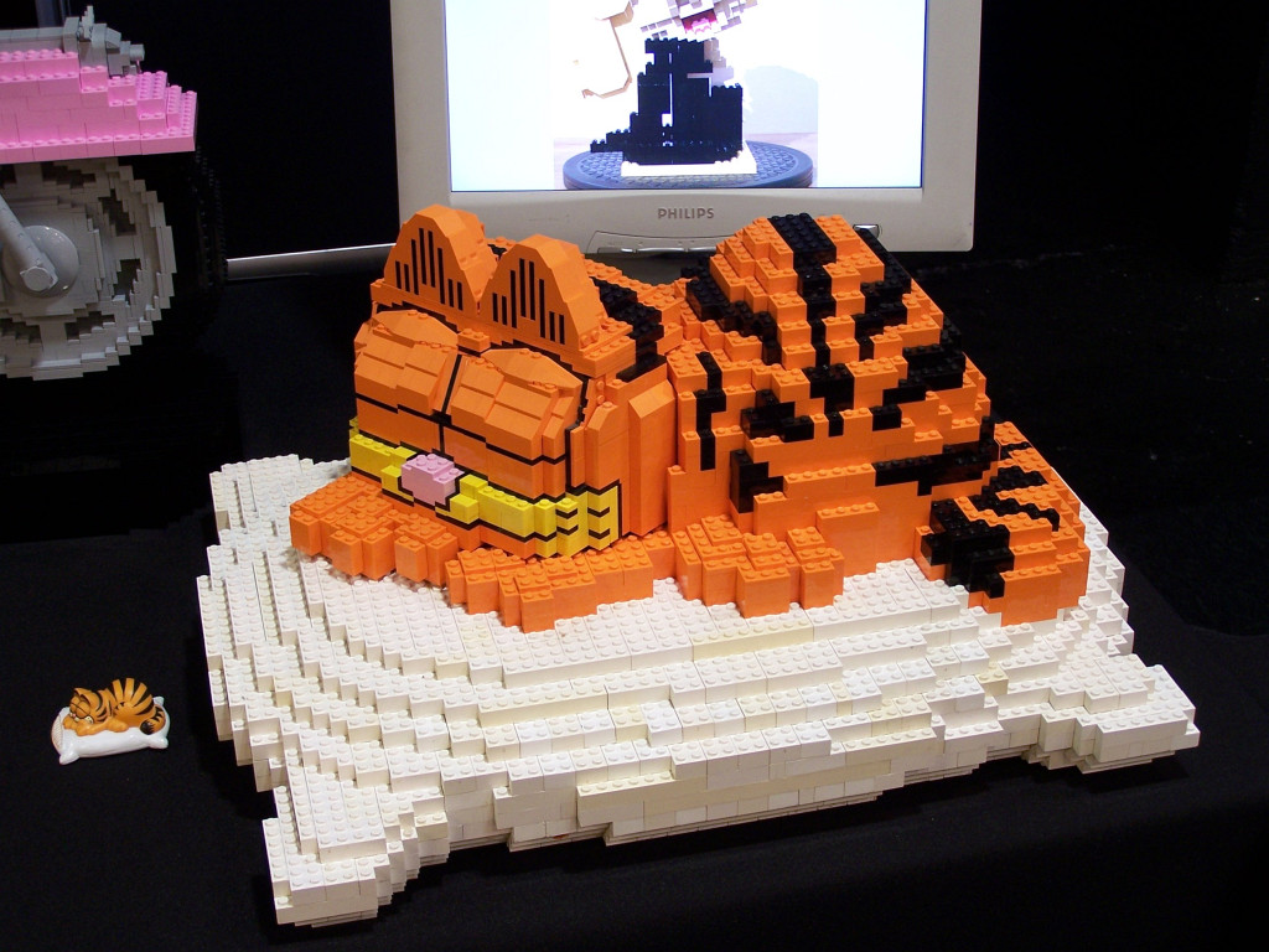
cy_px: 476
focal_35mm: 59
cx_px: 634
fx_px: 2163
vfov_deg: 24.8
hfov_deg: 32.7
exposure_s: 1/3
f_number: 3.1
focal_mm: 9.8
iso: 80
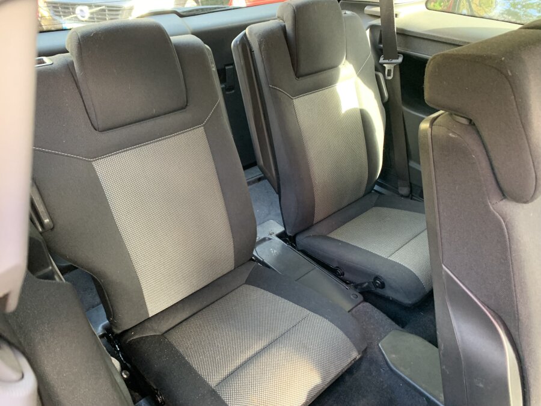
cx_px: 270
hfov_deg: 67.3
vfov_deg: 53.1
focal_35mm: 26
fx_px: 406
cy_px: 203
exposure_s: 1/60
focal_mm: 4.25
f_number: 1.8
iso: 320
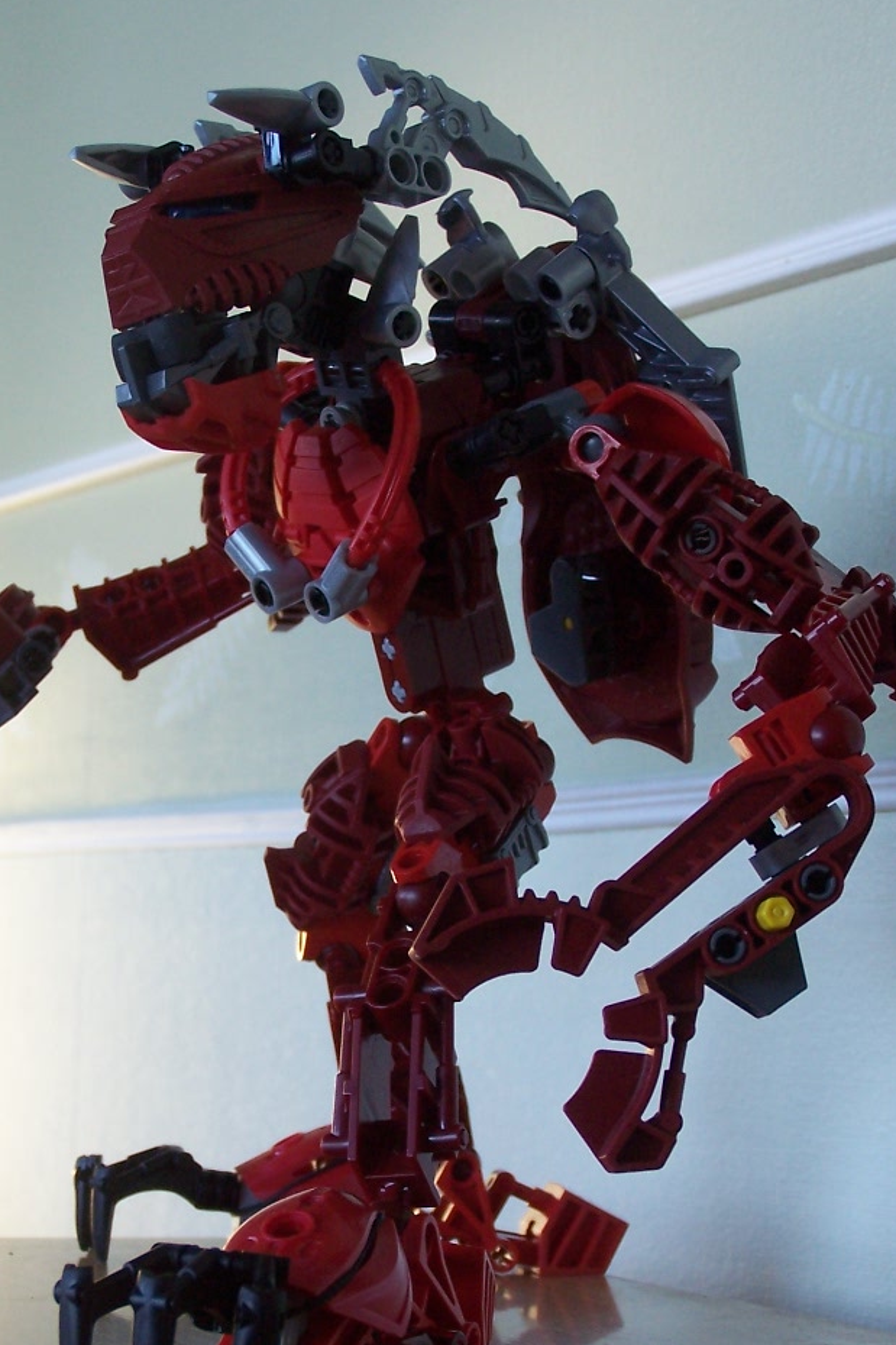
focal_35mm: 86
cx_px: 362
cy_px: 812
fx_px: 3212
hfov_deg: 15.9
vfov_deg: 23.6
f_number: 3.2
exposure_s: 1/30
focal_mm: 10.7
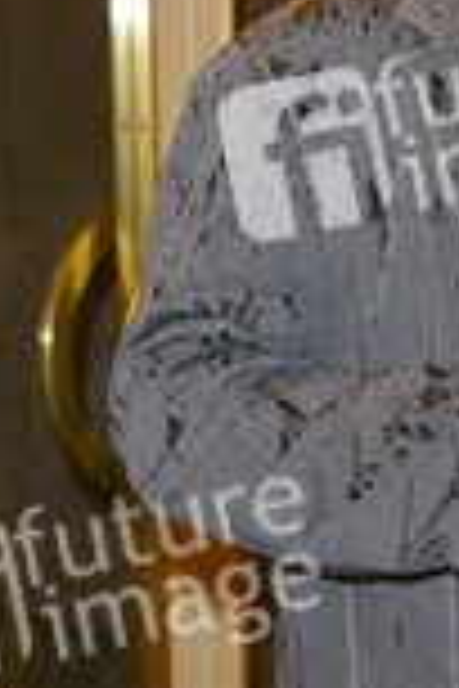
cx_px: 580
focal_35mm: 131
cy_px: 360
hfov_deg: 10.3
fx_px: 2505
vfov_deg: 15.6
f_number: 5.6
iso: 640
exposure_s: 1/100
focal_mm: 50
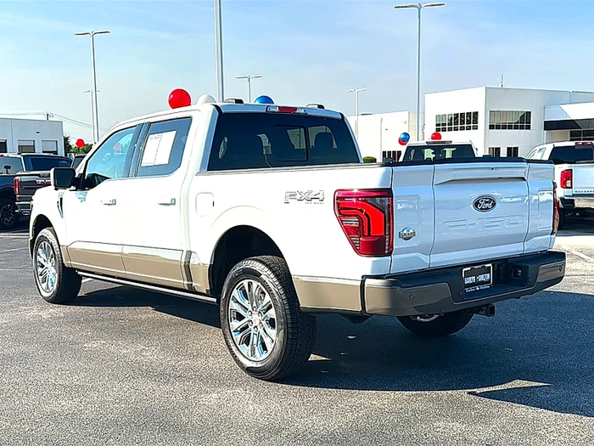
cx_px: 297
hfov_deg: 55.4
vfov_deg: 42.9
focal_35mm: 33
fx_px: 566
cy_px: 223
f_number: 1.78
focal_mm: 6.86
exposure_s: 1/6667
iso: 80
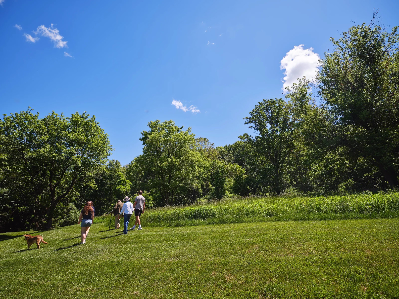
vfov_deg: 71.6
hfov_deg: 87.8
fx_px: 207
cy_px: 150
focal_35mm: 18
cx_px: 200
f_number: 7.1
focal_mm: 23
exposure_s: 1/200
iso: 80
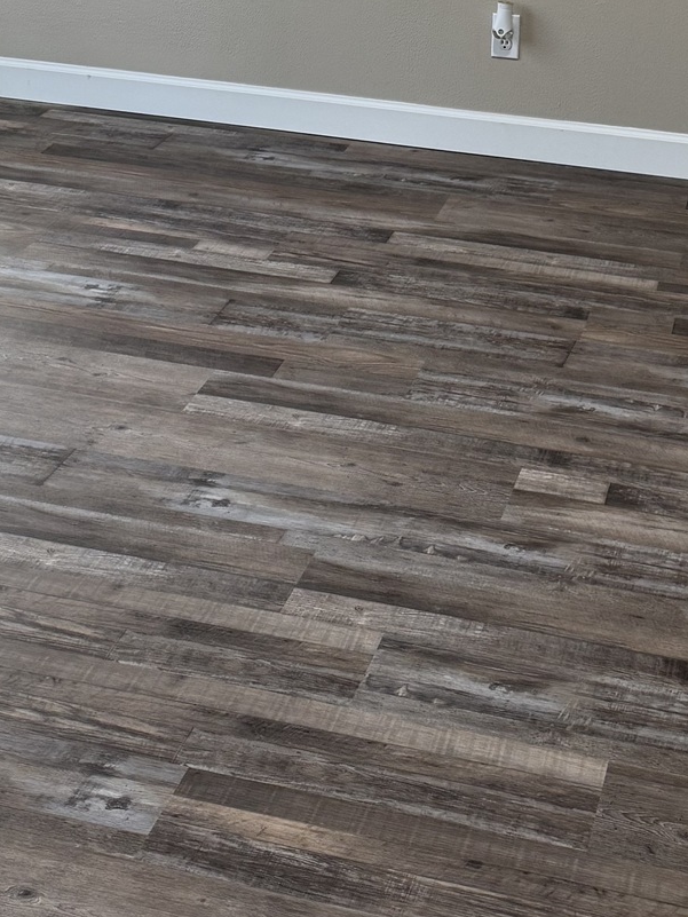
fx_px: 1828
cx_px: 327
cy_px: -39
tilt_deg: -10.1
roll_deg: -0.8
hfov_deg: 21.3
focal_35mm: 69
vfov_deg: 26.4
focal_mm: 6.76
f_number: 1.78
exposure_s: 1/120
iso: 125
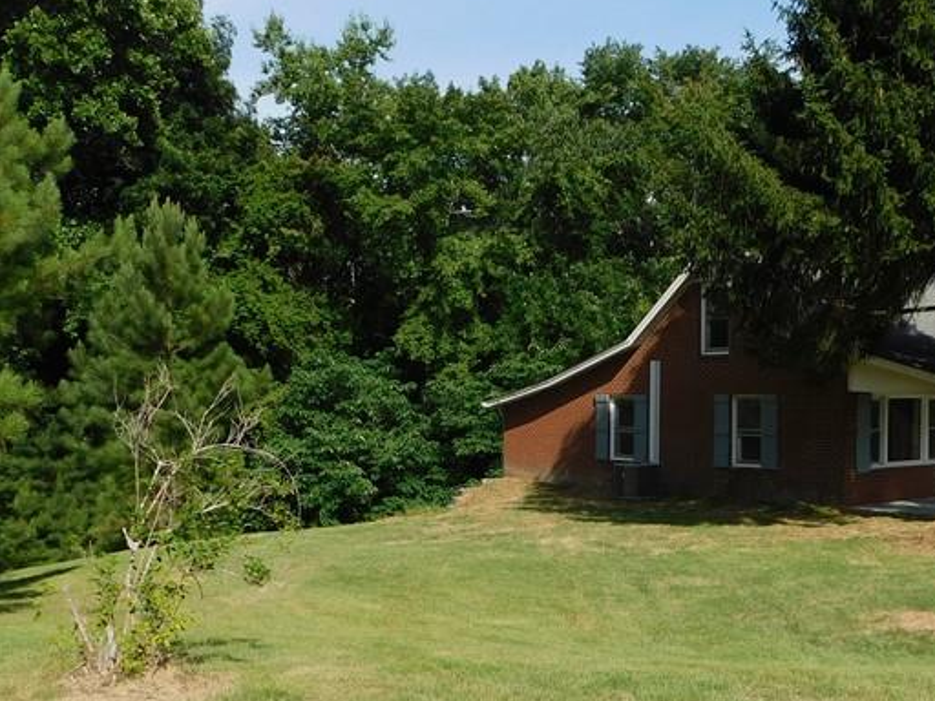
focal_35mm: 46
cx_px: 583
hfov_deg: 41.0
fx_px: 1242
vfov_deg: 31.0
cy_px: 526
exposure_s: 1/500
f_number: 6
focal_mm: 4
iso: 125
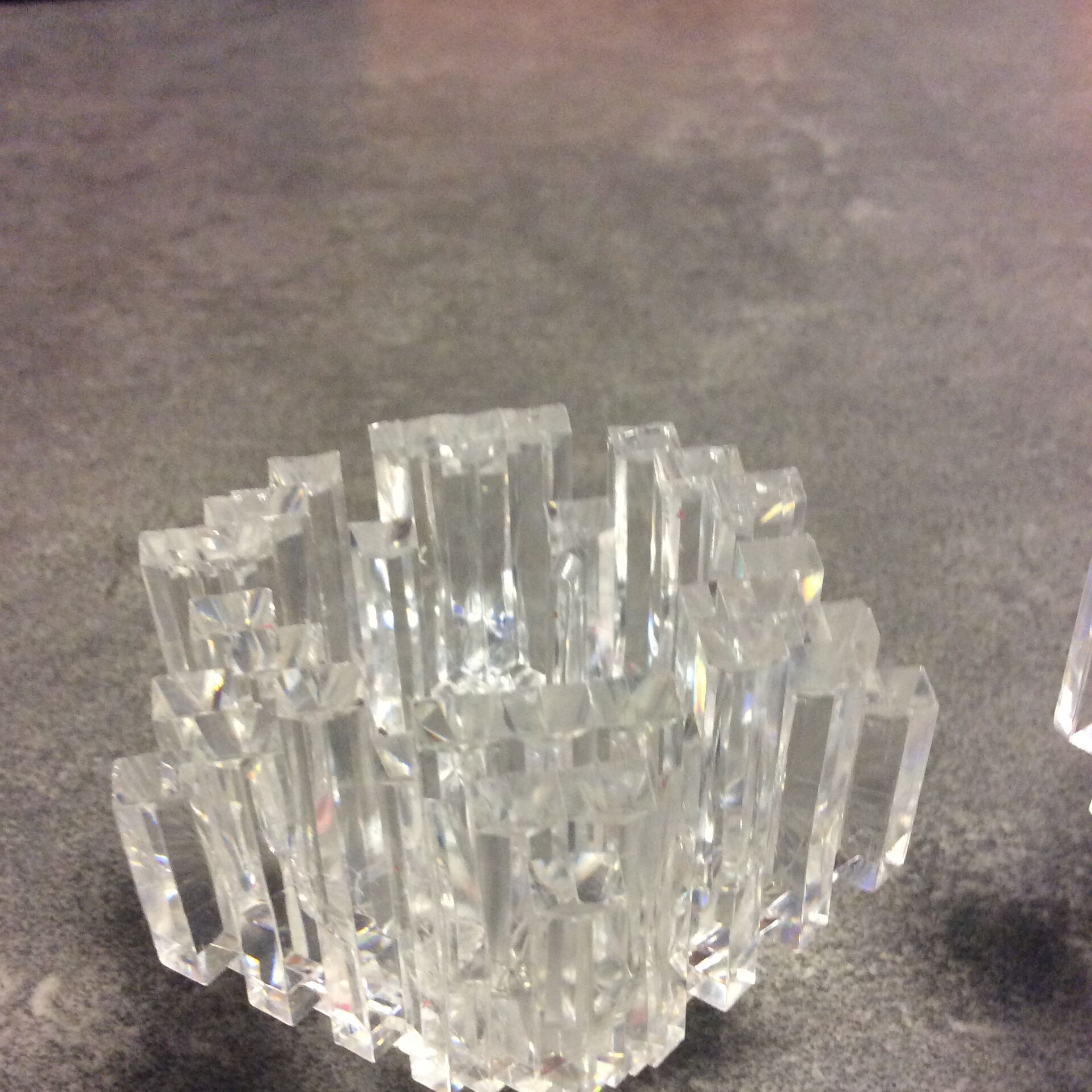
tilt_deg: -37.4
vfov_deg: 43.5
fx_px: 1356
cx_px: 545
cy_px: 679
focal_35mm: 38
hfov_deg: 43.9
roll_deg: +1.4
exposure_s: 1/25
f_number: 2.4
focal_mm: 3.3
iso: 160
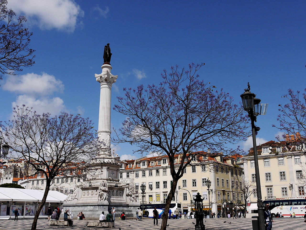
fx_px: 318
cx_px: 153
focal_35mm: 36
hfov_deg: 51.4
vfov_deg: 39.7
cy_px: 115
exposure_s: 1/320
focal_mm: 18
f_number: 10
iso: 100
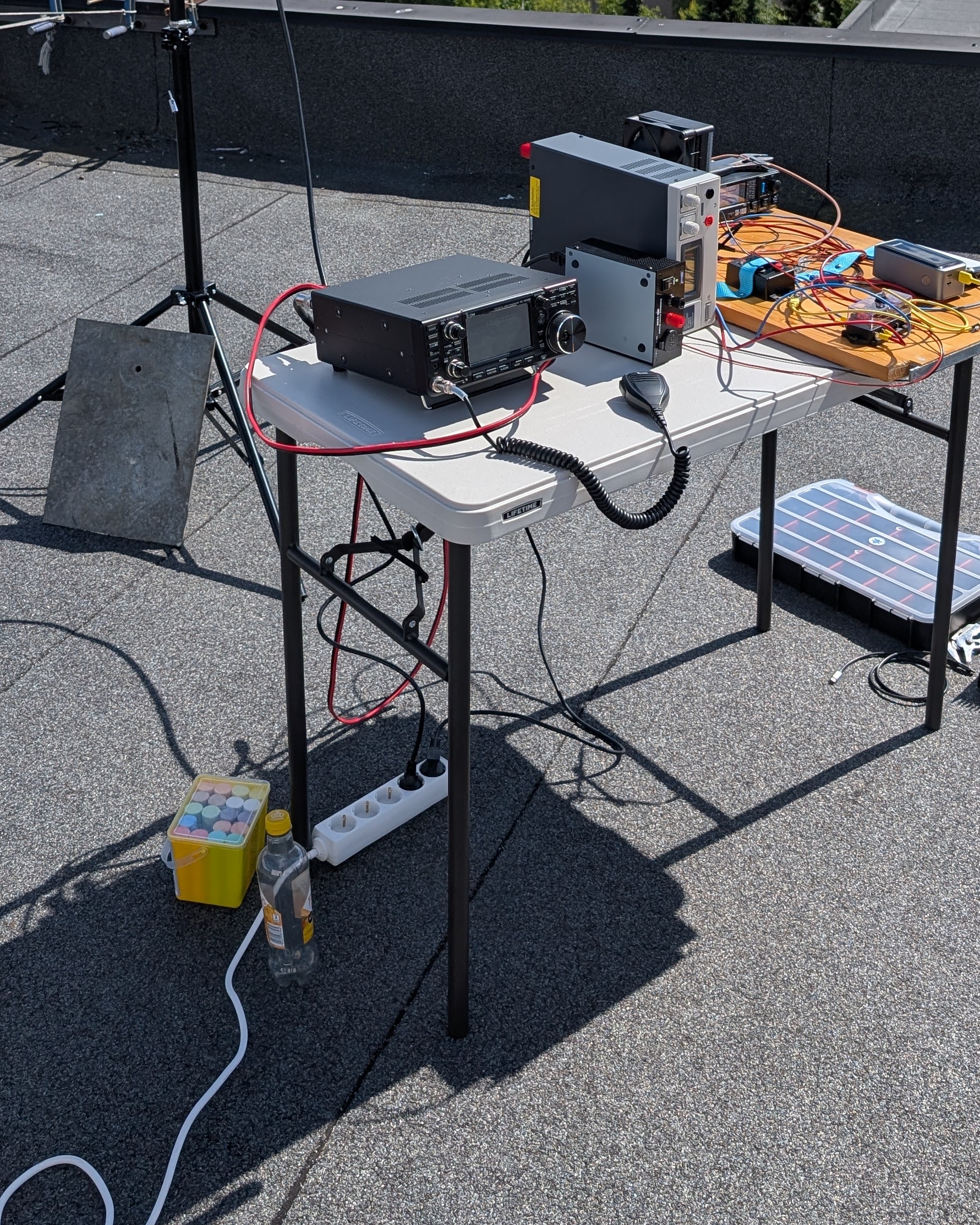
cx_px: 497
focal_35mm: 43
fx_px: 1559
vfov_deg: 41.0
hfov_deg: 34.9
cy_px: 236
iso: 20
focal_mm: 6.9
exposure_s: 1/1346
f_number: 1.68
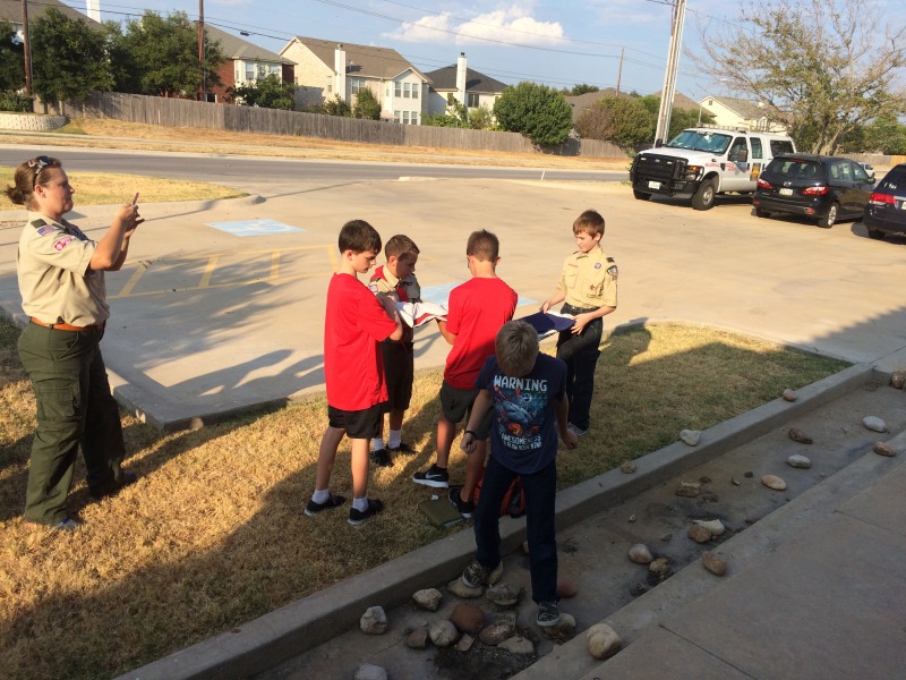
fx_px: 759
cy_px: 340
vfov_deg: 48.2
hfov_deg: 61.7
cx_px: 453
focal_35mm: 29
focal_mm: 4.15
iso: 32
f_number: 2.2
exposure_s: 1/1414
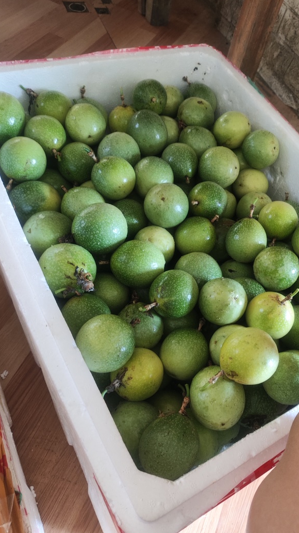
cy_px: 268
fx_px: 381
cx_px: 183
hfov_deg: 42.6
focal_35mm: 27
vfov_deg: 69.9
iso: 557
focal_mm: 4.68
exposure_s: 1/33.3
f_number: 1.8
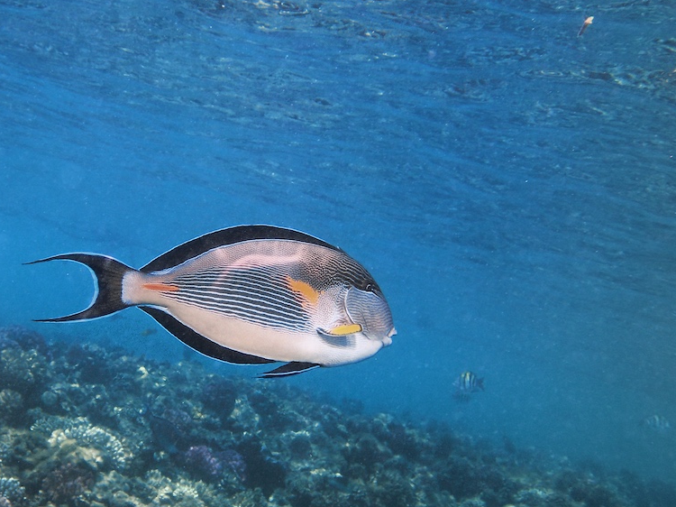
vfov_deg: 26.1
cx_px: 221
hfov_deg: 34.0
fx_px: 1093
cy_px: 264
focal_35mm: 56
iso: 100
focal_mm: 7.31
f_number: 4
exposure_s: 1/500
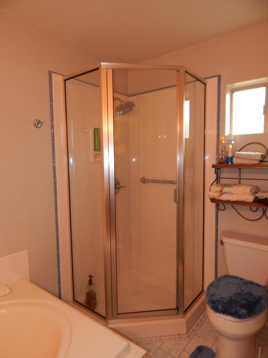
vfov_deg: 73.9
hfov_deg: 58.9
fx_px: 237
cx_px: 134
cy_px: 179
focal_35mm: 23
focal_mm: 4
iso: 200
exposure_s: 1/30
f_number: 3
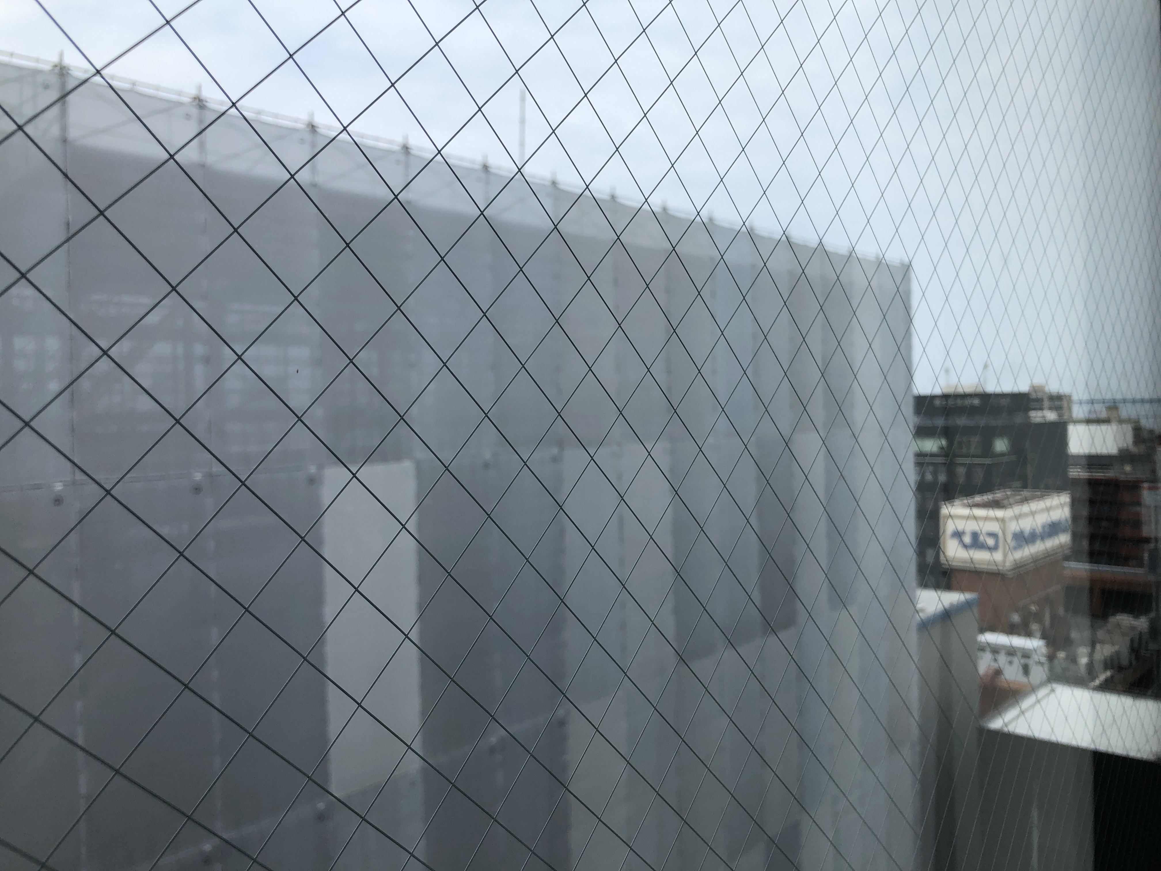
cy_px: 436
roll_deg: +1.3
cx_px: 580
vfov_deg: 49.7
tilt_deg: -2.0
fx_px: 939
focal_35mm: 28
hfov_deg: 63.4
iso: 20
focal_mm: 3.99
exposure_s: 1/1656
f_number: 1.8
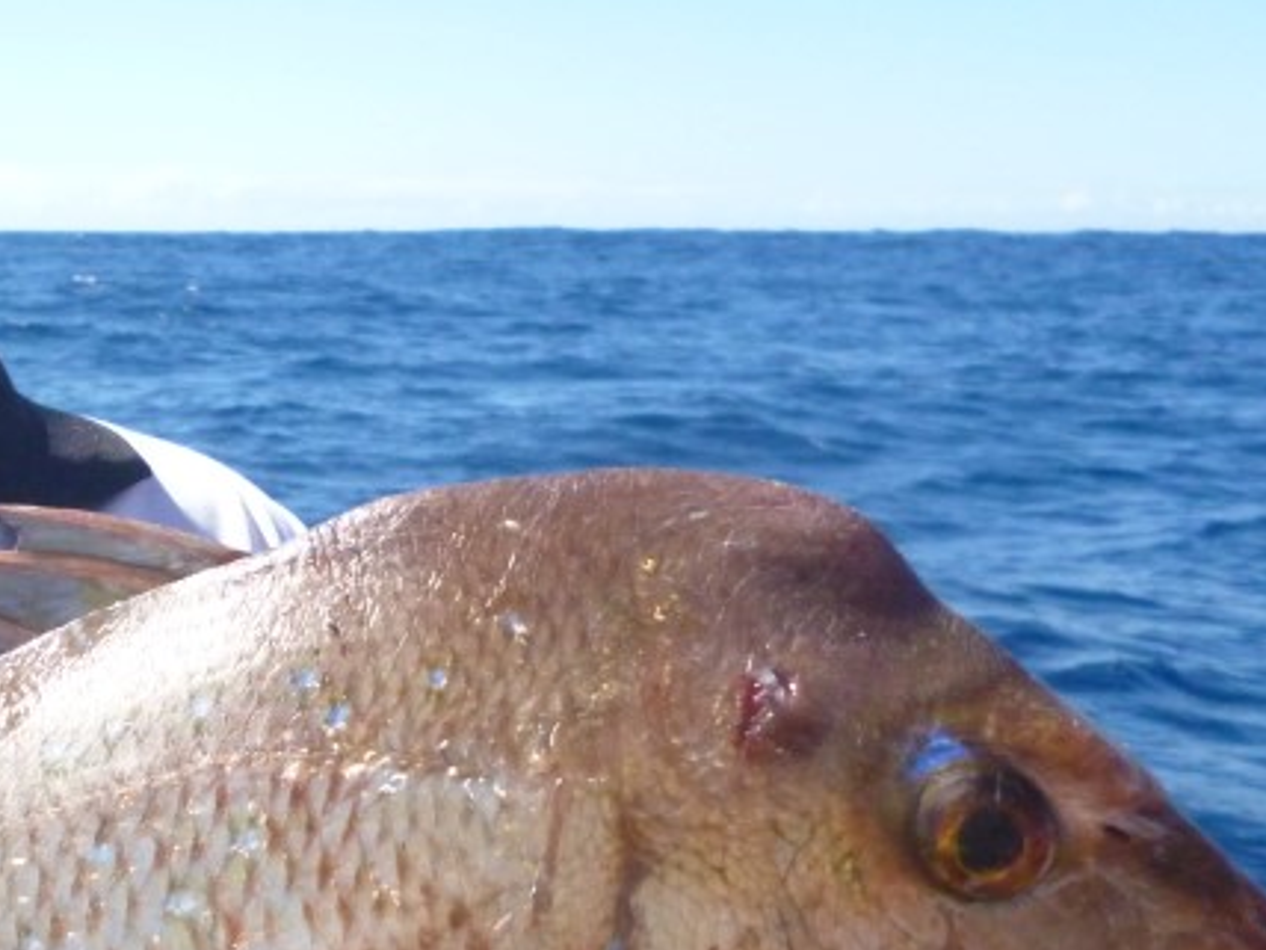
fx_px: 2450
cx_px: -124
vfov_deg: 21.8
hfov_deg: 26.7
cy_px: 648
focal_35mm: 67
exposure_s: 1/320
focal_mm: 5
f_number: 9
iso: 400
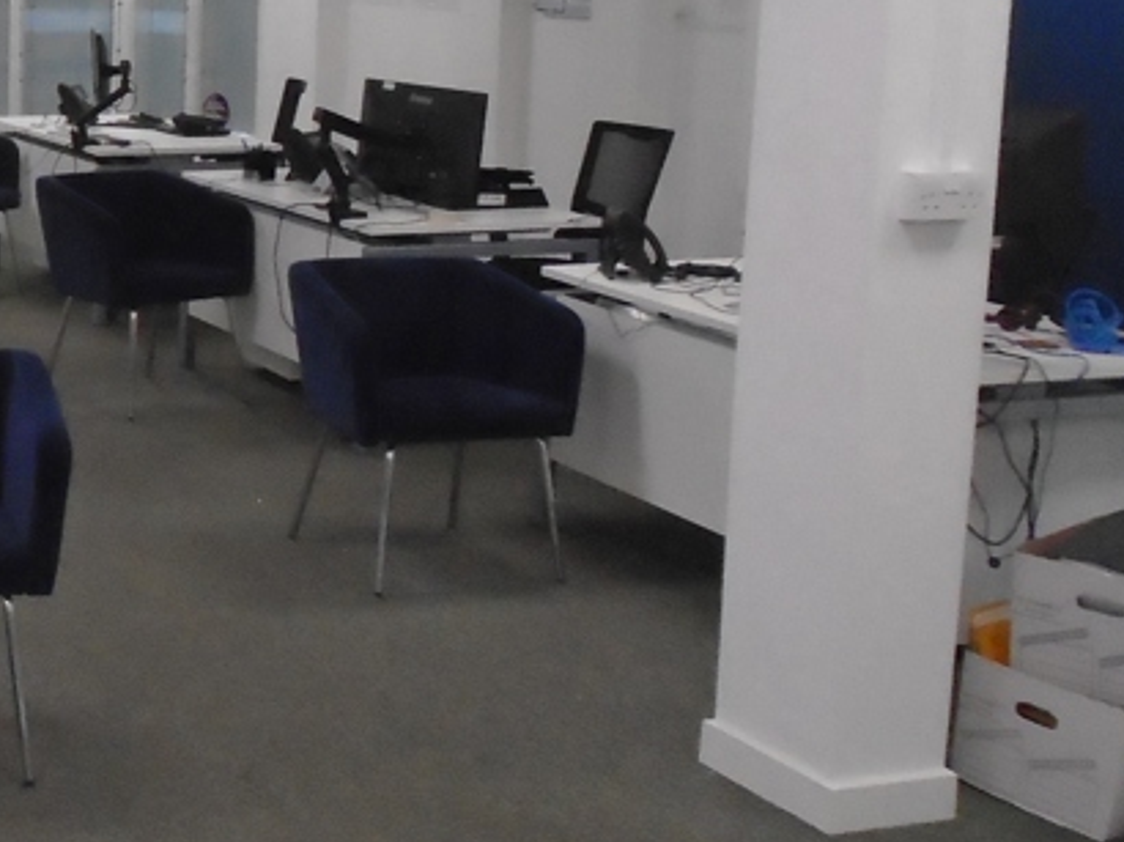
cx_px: -197
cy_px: 258
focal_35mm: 65
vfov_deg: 22.4
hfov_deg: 26.7
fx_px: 2109
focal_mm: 4.6
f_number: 3.2
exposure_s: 1/125
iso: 640
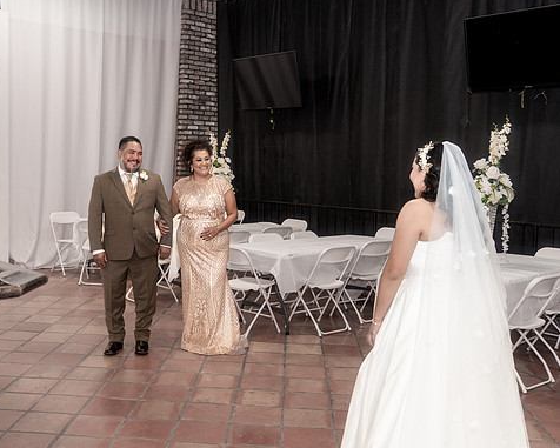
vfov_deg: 37.3
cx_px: 220
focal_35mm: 40
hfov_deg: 45.5
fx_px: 663
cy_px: 224
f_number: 4
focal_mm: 35
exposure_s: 1/250
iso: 2000
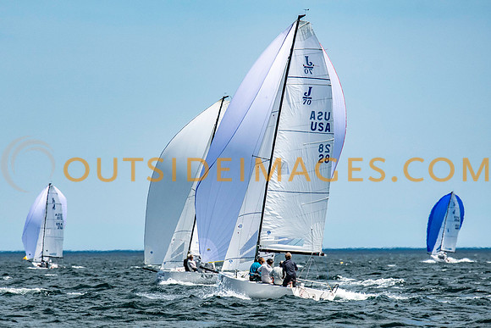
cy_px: 192
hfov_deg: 3.9
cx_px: 203
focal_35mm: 527
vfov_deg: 2.6
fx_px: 7194
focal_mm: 300
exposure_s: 1/4000
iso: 500
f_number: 5.6
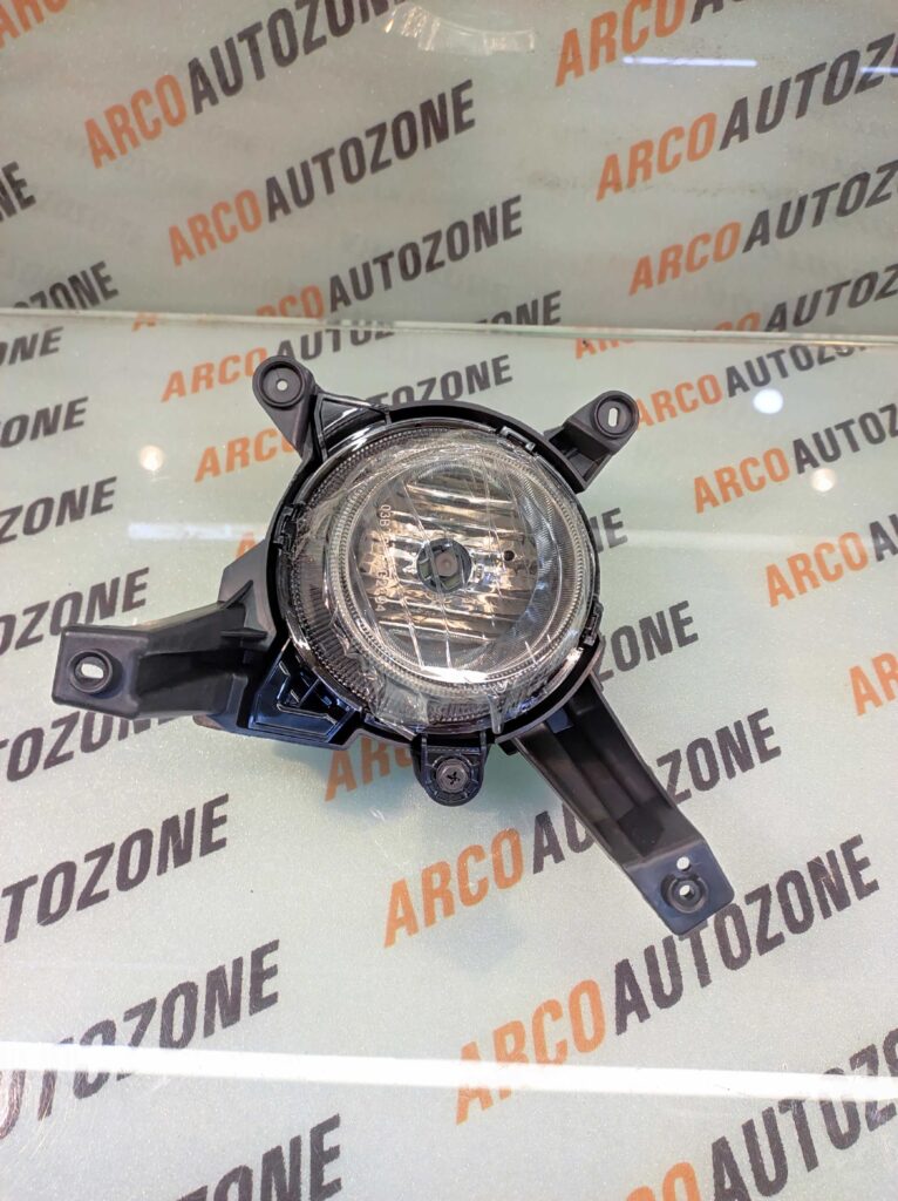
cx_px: 449
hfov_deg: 74.6
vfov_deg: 91.1
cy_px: 600
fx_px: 589
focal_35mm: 17
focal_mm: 4.74
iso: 1460
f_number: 1.79
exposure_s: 1/33
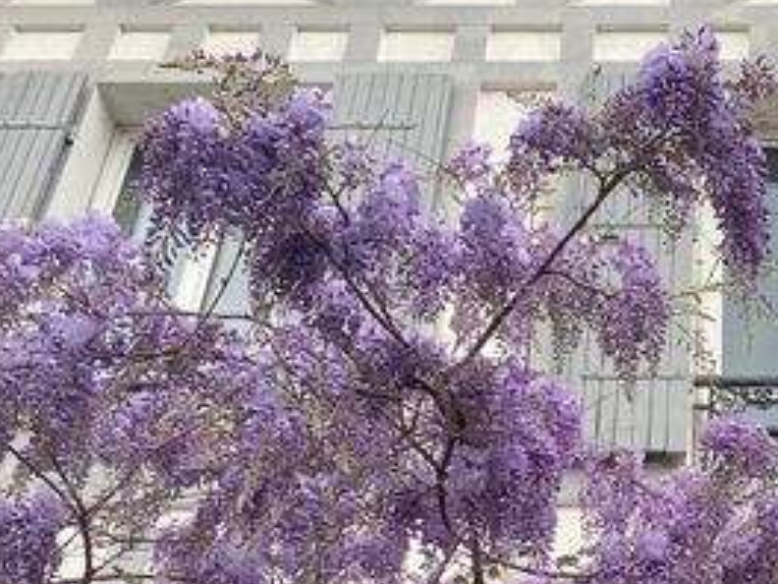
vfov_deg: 23.8
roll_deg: +0.5
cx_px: 813
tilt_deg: +31.2
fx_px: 1326
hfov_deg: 30.0
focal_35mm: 59
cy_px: 584
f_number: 1.8
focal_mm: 4.25
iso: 32
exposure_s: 1/177
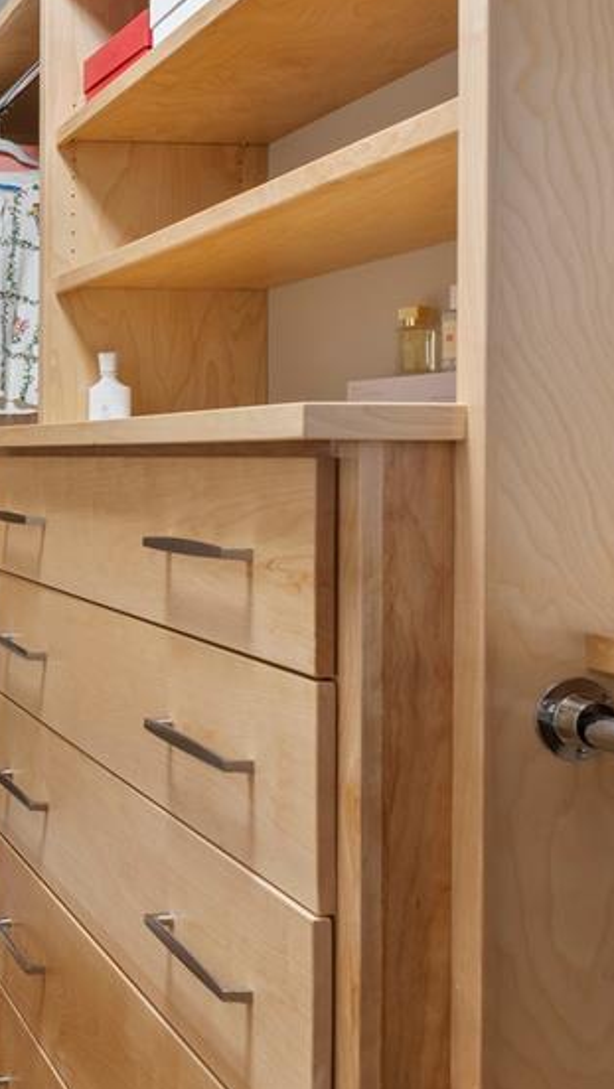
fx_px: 1002
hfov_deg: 25.7
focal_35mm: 35
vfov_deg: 56.7
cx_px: -302
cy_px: 446
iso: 160
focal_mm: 11.9
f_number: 8
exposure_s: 1
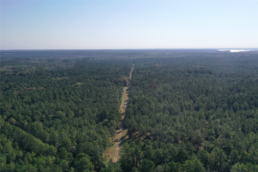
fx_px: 201
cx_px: 129
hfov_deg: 65.5
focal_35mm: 28
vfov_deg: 46.4
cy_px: 86
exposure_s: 1/400
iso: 100
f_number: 8
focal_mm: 10.26
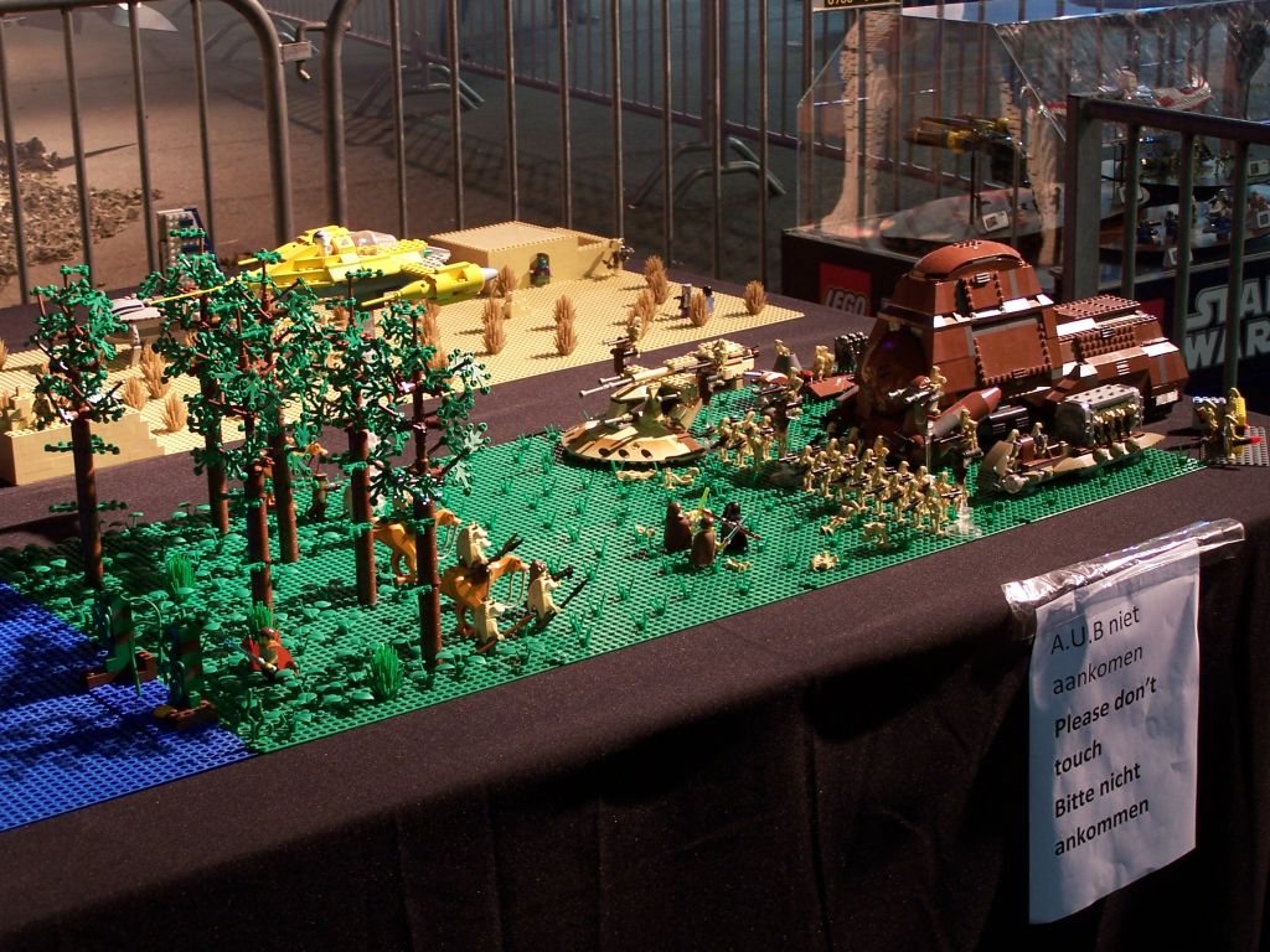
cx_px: 635
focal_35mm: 64
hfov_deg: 30.3
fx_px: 2348
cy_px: 476
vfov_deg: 22.9
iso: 80
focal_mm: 10.7
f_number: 3.2
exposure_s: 1/2
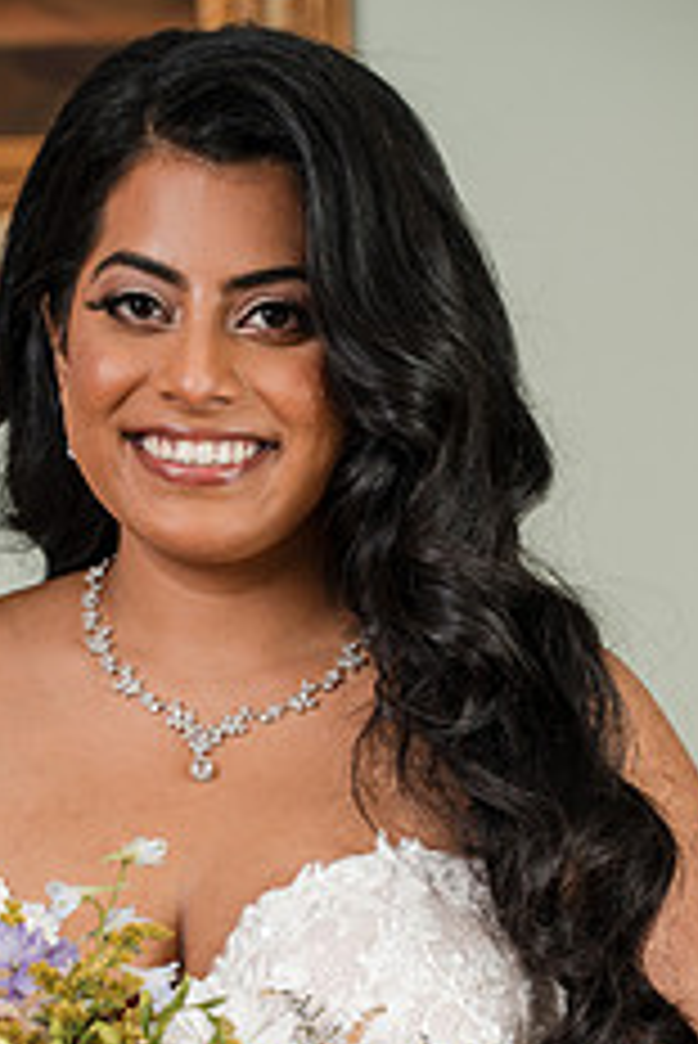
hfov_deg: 7.0
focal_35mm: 196
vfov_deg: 10.4
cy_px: 900
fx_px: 5691
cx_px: 216
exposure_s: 1/250
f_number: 4
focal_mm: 101
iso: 640
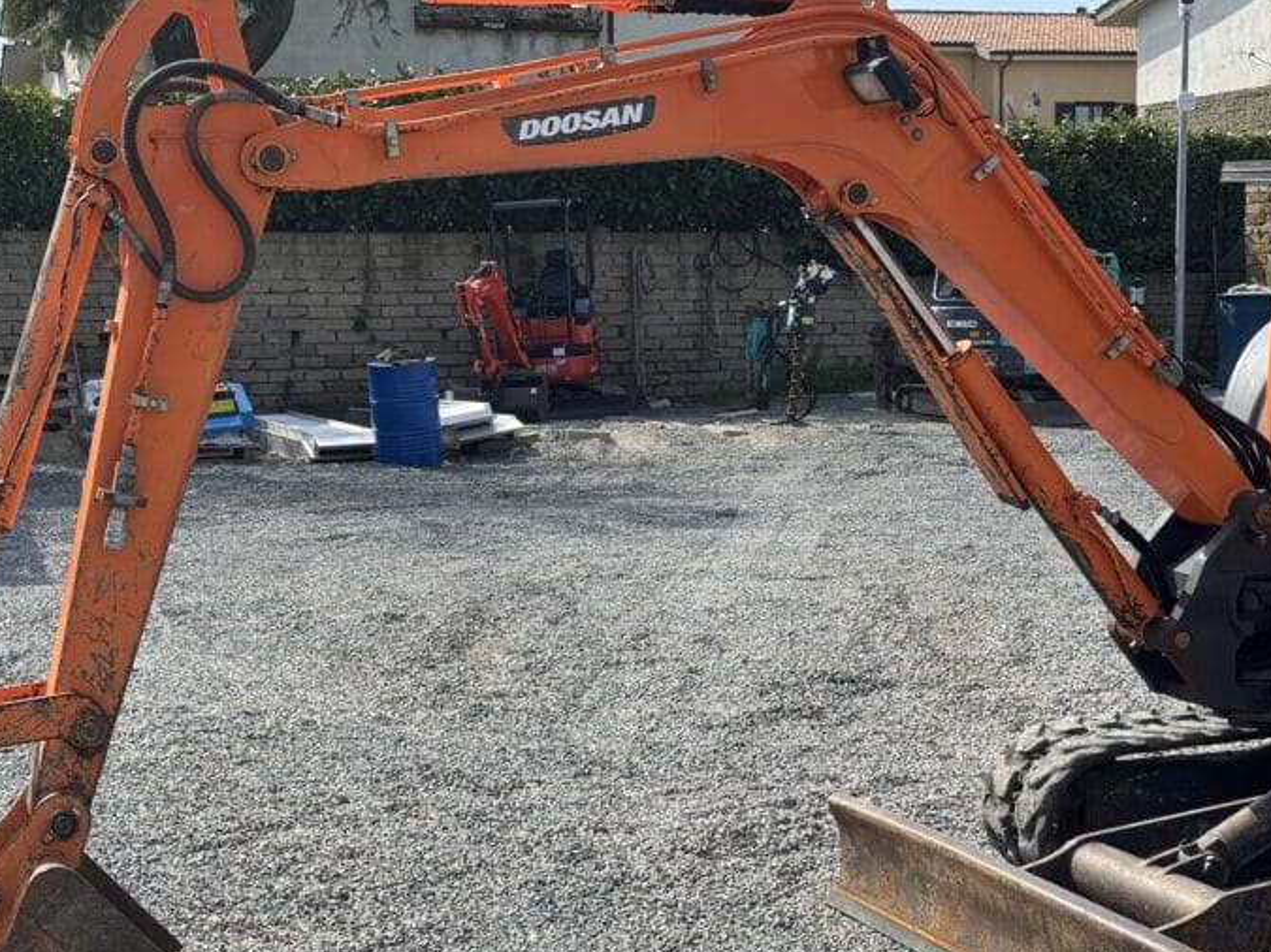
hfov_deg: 30.2
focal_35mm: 64
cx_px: 563
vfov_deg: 22.9
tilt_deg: -4.5
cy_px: 513
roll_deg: +0.7
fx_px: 2349
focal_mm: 6.76
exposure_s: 1/2513
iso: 64
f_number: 1.78
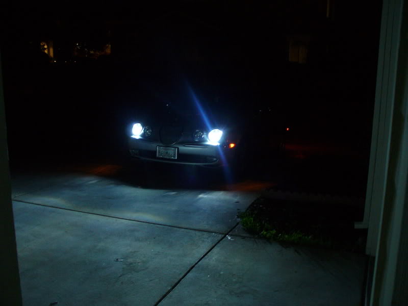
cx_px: 204
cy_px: 153
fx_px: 436
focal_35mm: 37
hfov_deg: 50.1
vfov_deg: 38.7
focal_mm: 6.1
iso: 200
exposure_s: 1/8
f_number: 2.8
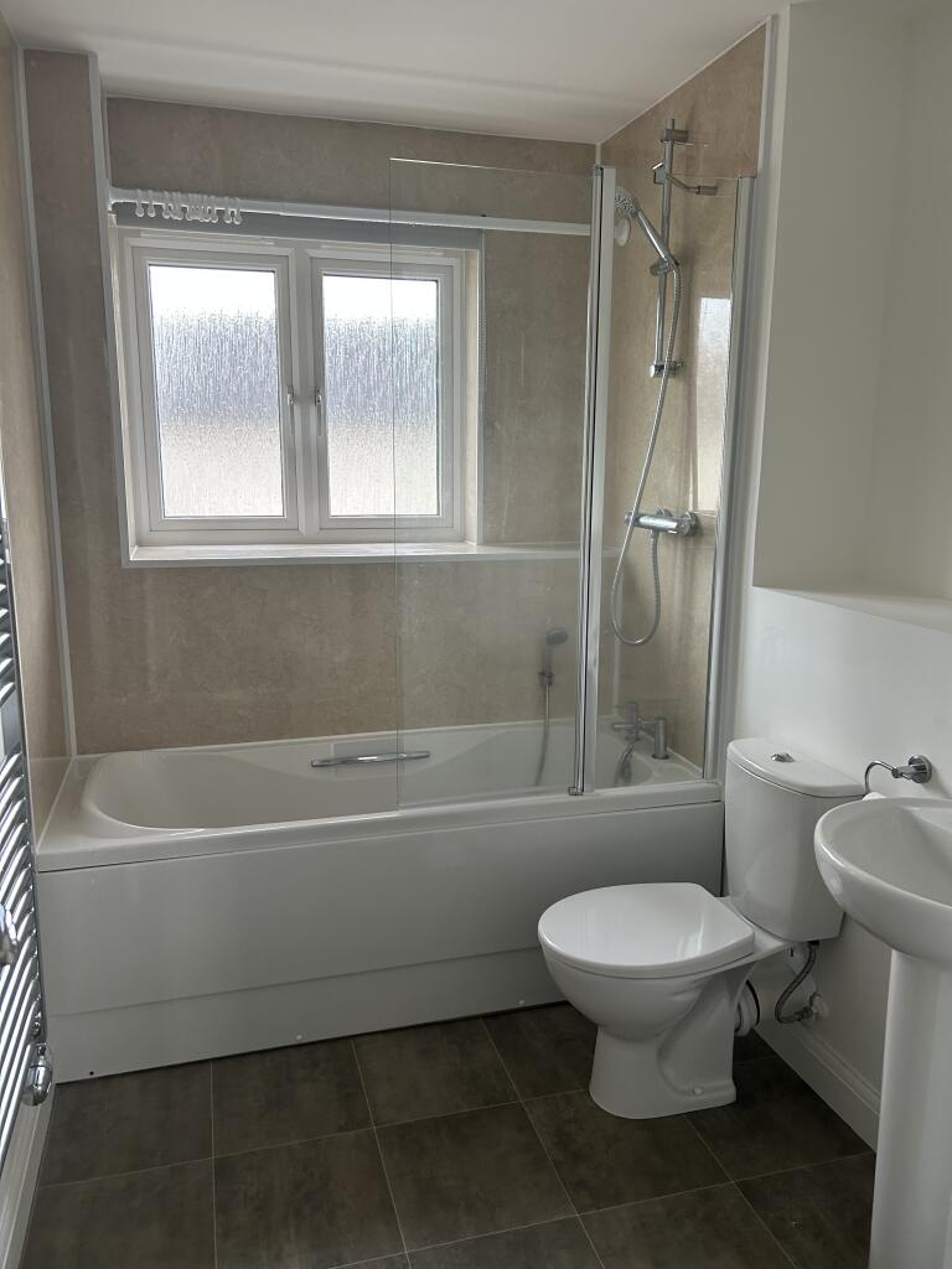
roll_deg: -1.3
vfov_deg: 67.3
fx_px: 953
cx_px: 476
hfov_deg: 53.1
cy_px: 634
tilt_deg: -10.4
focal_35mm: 26
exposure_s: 1/60
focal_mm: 5.7
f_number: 1.5
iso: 125
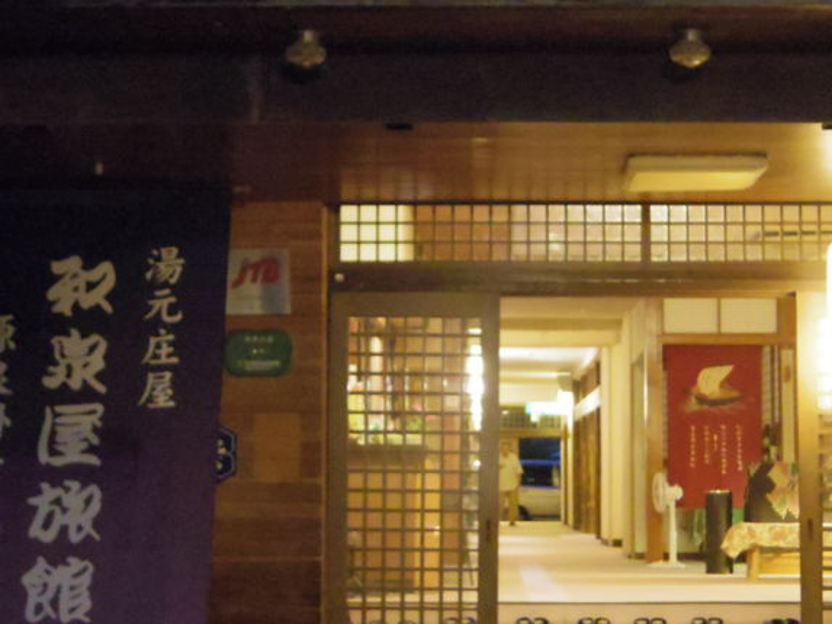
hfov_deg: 23.3
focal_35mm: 84
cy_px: 334
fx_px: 2019
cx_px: 476
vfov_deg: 17.6
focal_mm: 8.5
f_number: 1.9
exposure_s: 1/30
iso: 3200
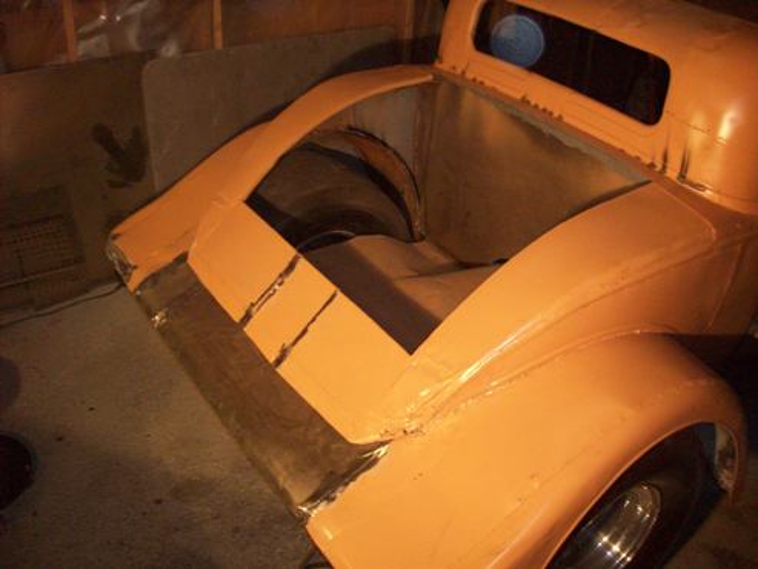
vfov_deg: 38.7
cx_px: 379
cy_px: 284
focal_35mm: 37
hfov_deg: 50.1
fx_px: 810
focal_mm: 6.2
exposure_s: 1/64
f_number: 2.8
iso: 200
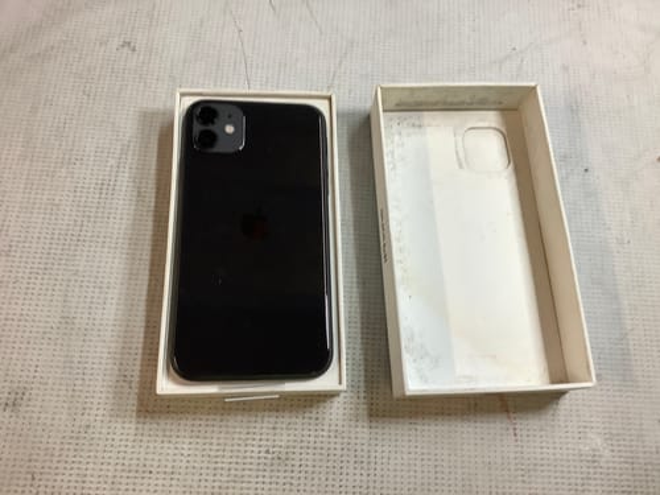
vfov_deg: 45.4
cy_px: 248
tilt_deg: -70.8
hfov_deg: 58.4
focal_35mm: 31
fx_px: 591
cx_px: 330
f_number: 2.4
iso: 100
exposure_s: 1/50
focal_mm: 3.3
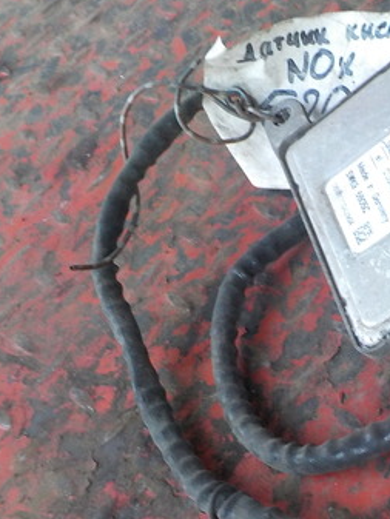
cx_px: 421
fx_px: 856
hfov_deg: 24.1
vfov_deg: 33.7
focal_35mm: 57
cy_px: 297
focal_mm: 4.1
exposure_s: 1/30
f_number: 3.3
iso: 320
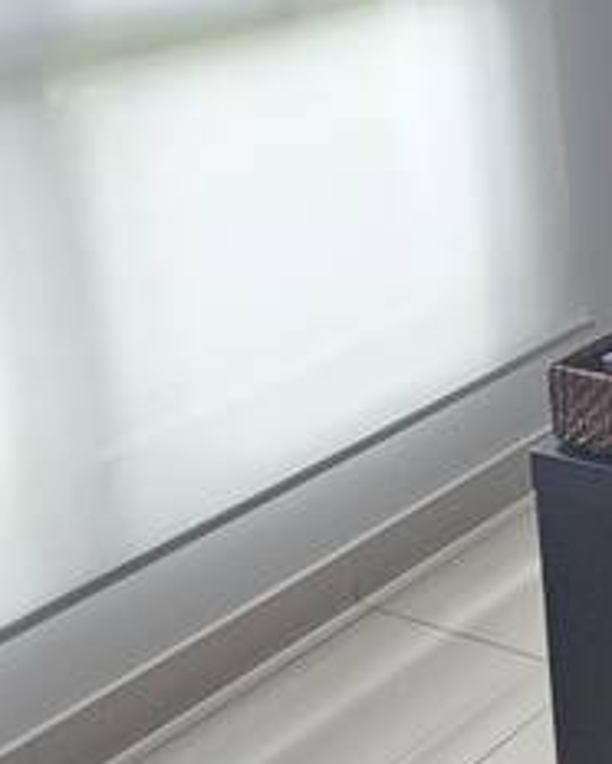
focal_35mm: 59
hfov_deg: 17.3
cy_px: -105
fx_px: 1334
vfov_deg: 28.6
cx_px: 1270
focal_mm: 2.2
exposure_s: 1/100
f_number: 2.2
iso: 125
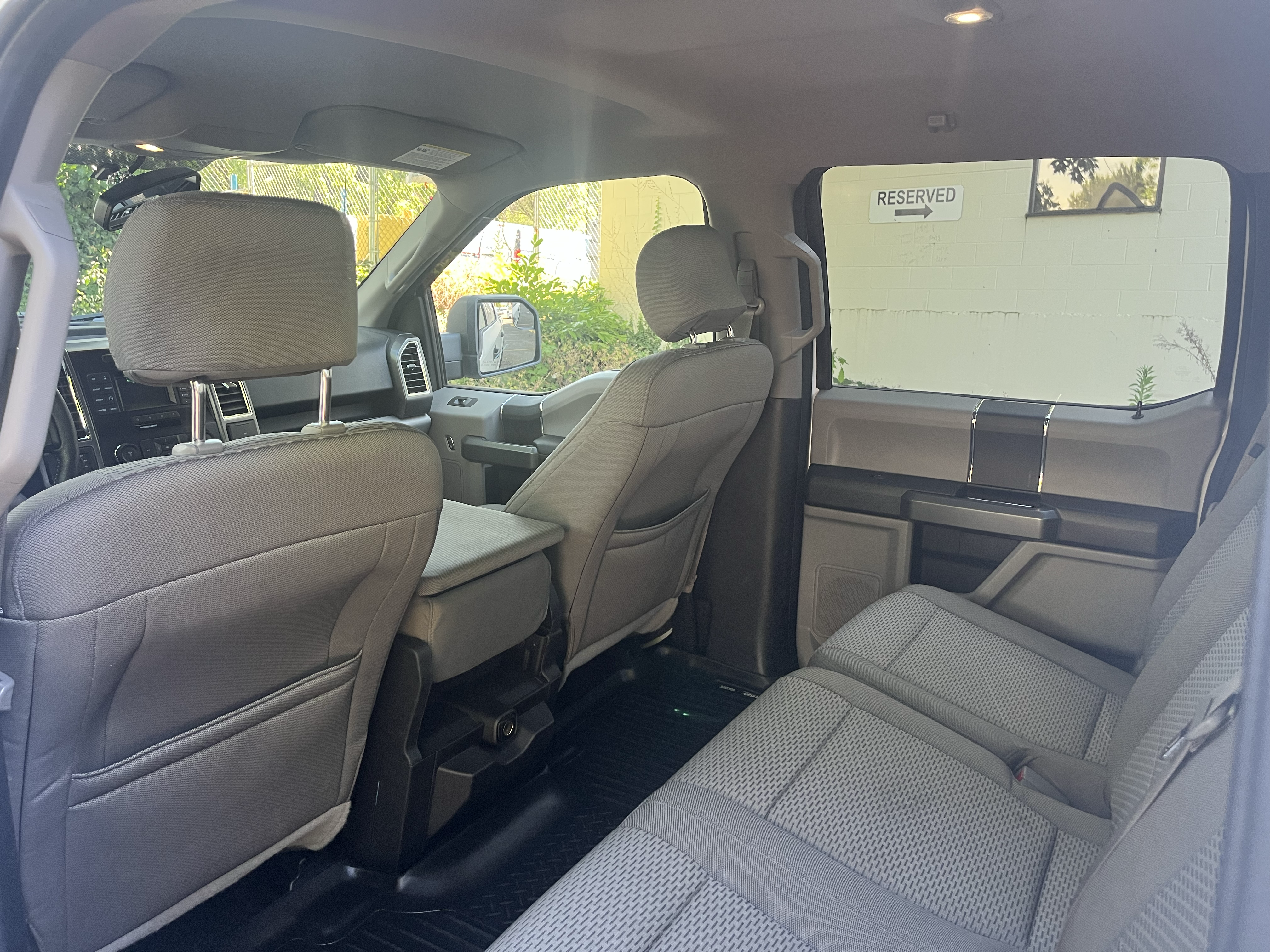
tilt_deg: -10.5
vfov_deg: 53.1
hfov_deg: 67.3
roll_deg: -1.4
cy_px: 476
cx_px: 635
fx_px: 954
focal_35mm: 26
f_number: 1.6
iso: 125
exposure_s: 1/92
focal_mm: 5.1
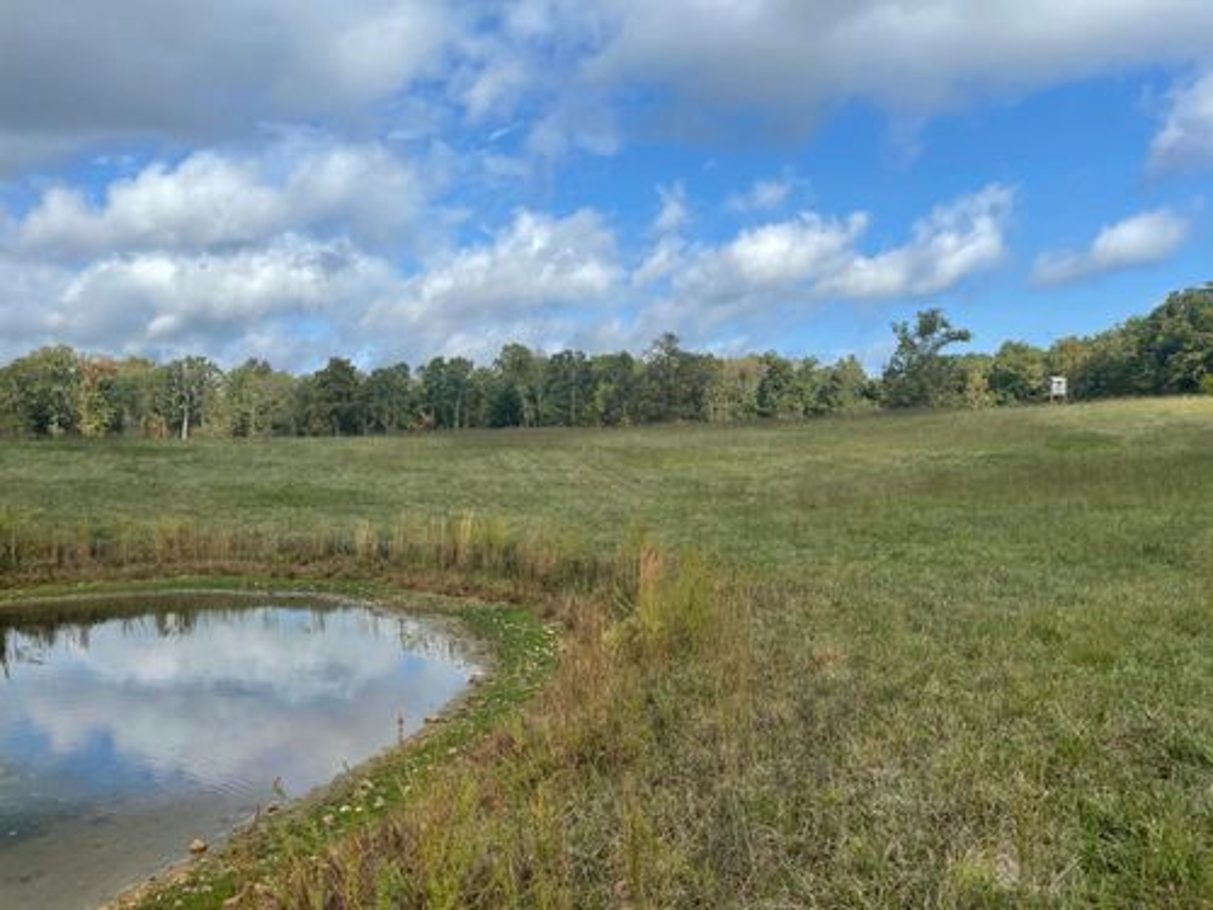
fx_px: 876
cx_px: 606
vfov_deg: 54.9
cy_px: 455
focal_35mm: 25
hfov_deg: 69.4
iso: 32
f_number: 1.6
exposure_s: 1/3663
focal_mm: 5.1
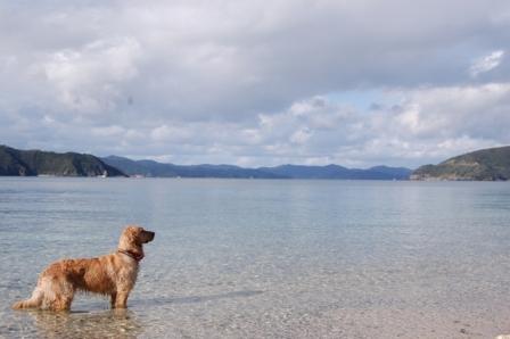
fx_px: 595
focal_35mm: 42
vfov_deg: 31.8
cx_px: 255
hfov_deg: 46.4
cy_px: 170
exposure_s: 1/400
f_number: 10
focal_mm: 28
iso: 200
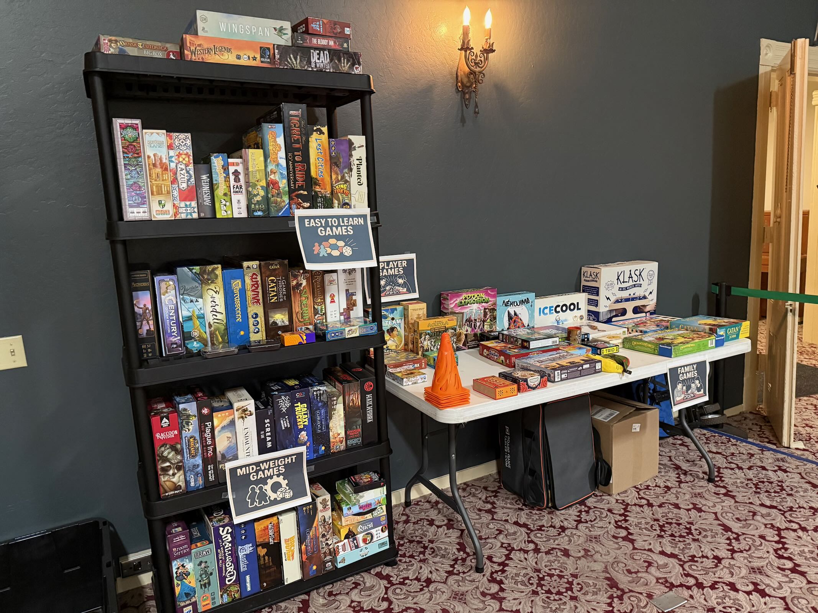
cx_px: 409
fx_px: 567
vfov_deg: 56.8
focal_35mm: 24
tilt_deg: -9.4
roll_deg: +2.0
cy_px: 306
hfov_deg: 71.6
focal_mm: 6.76
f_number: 1.78
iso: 800
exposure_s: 1/30
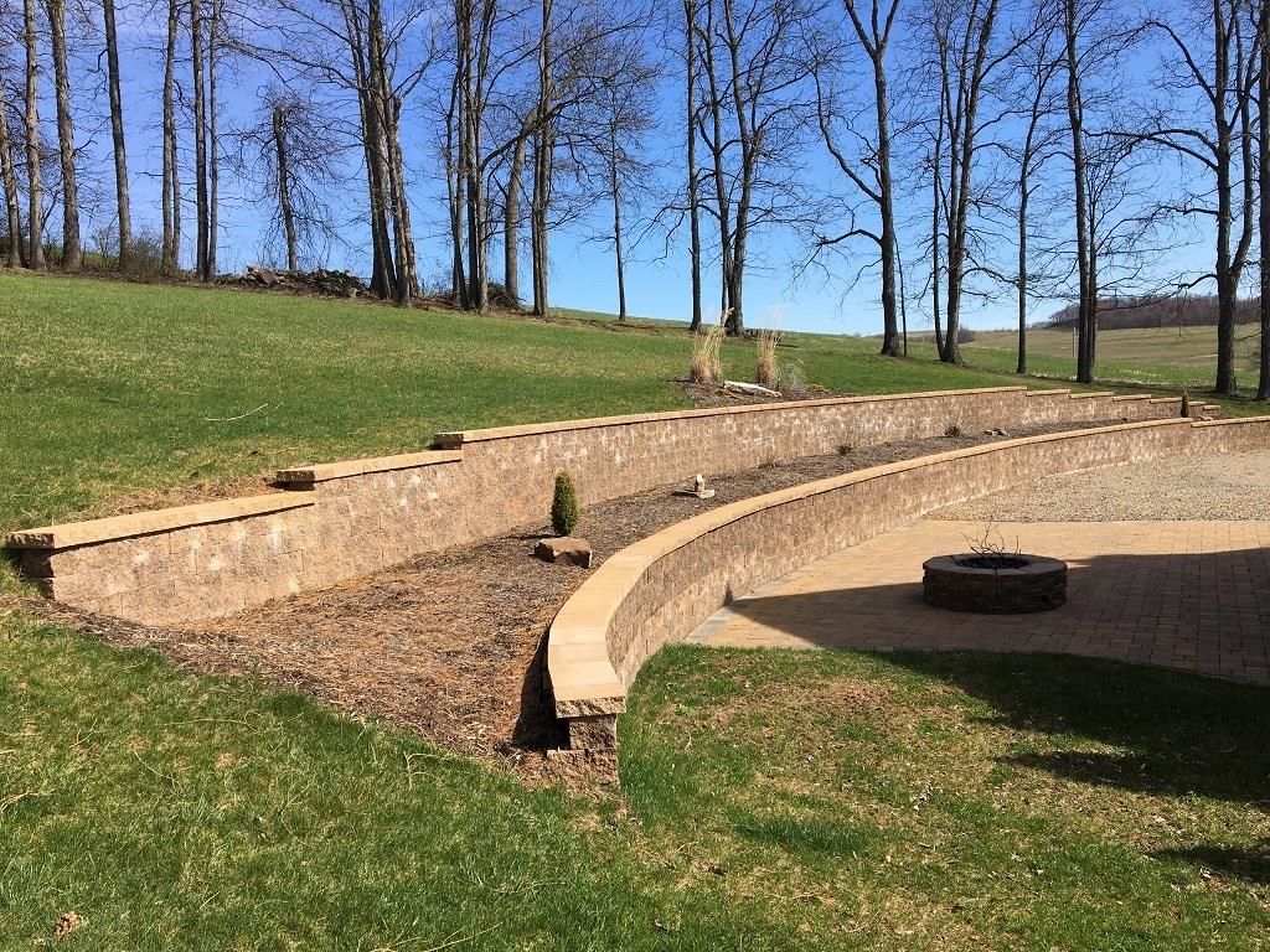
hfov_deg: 61.7
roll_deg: +1.7
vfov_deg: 48.2
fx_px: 1064
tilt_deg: -4.6
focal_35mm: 29
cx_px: 635
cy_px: 476
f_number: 2.2
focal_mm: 4.15
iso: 25
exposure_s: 1/1202
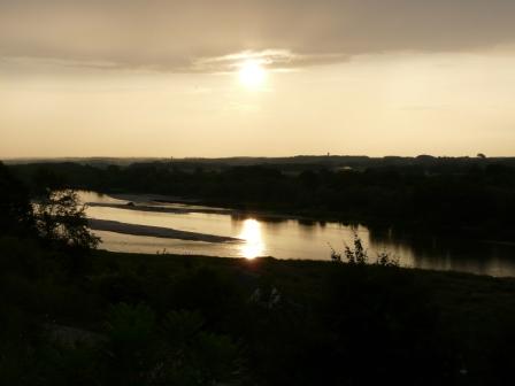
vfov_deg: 30.3
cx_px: 258
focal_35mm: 48
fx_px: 714
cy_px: 193
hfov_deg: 39.7
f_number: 5.6
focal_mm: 7.9
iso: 100
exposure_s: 1/320
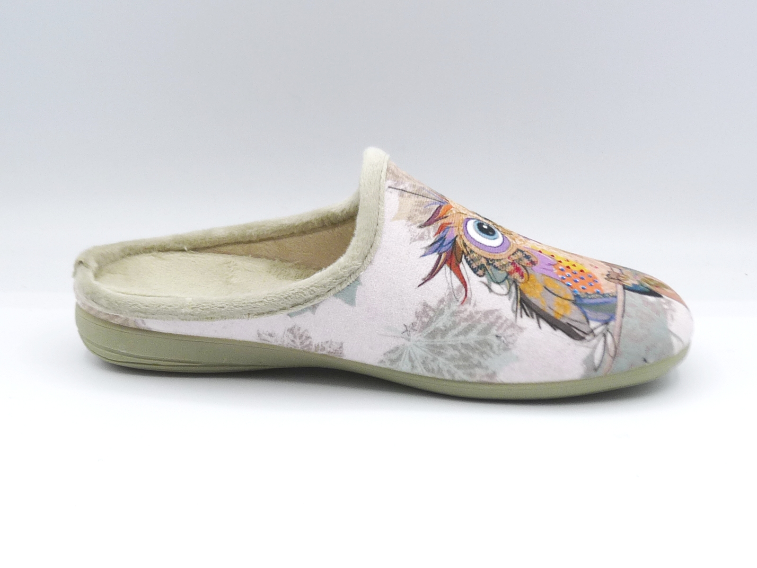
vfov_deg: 22.3
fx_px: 1443
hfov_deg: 29.4
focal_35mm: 66
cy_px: 284
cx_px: 378
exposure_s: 1/250
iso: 100
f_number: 4
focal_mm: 6.6
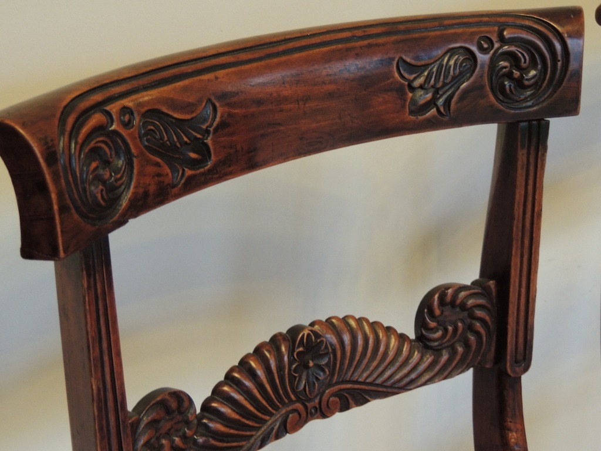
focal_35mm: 75
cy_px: 226
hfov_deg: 26.0
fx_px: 1302
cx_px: 300
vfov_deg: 19.6
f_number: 3.9
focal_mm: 13.3
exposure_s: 1/30
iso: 400
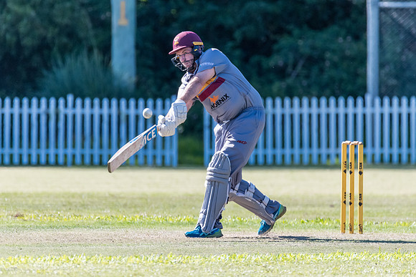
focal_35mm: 844
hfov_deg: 2.4
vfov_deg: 1.6
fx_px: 9749
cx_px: 214
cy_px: 109
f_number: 6.3
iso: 1400
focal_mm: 600
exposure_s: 1/2000
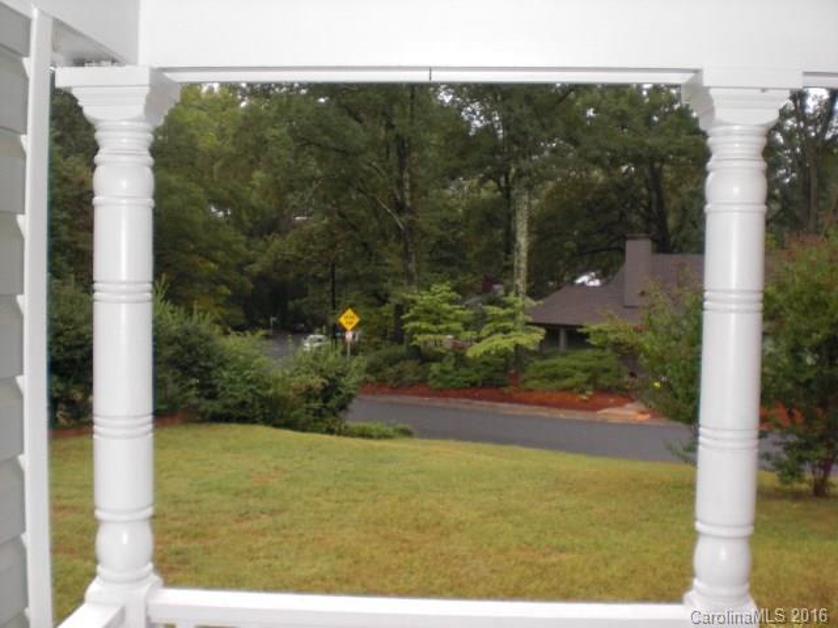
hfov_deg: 49.0
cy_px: 314
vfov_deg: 37.7
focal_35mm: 38
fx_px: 920
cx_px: 419
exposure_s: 1/60
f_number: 3.1
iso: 200
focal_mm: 6.3
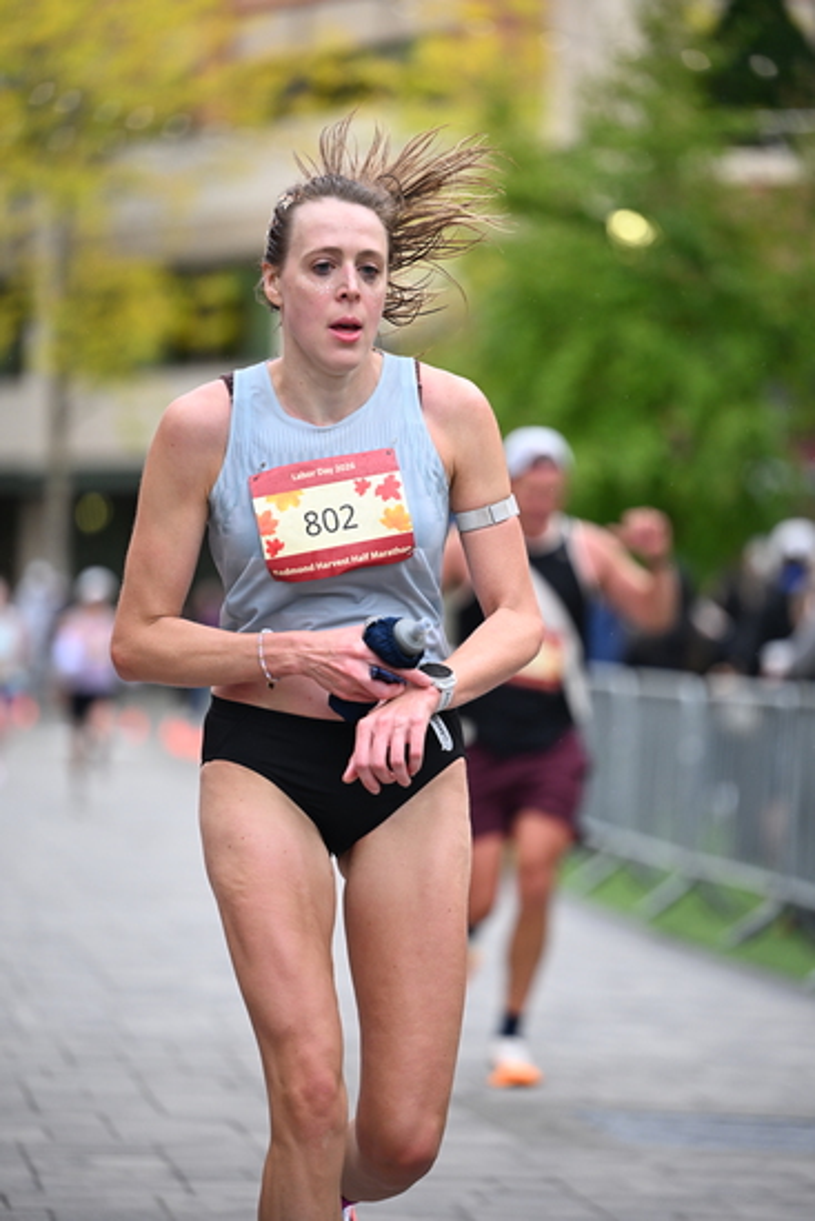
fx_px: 5599
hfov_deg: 8.3
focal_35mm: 165
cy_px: 610
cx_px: 408
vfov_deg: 12.4
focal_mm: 165
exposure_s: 1/1600
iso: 1000
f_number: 2.8
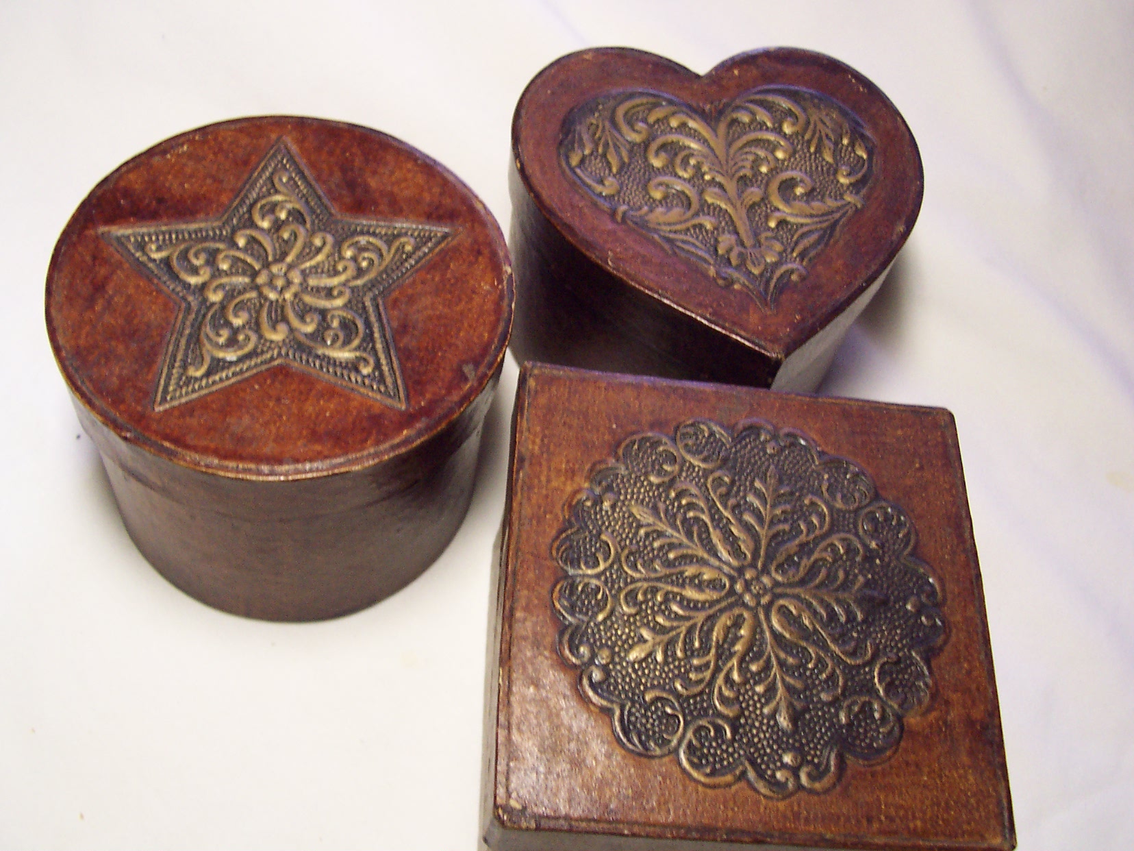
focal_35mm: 37
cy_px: 426
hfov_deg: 50.1
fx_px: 1212
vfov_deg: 38.7
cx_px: 567
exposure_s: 1/30
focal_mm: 5.6
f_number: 2.8
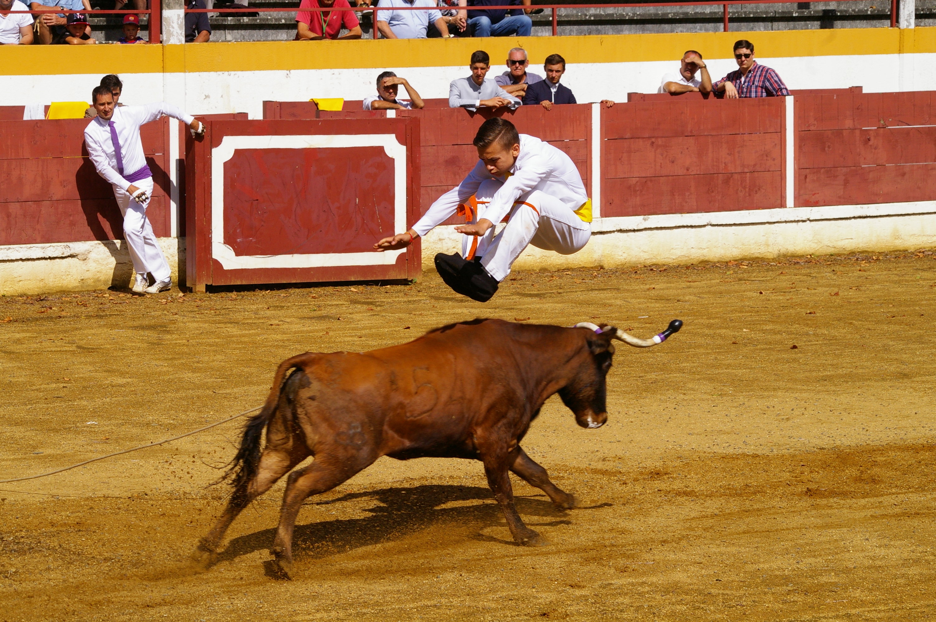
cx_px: 468
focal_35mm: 140
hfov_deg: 14.7
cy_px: 311
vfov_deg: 9.8
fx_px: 3624
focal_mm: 93
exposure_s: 1/1000
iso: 400
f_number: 11
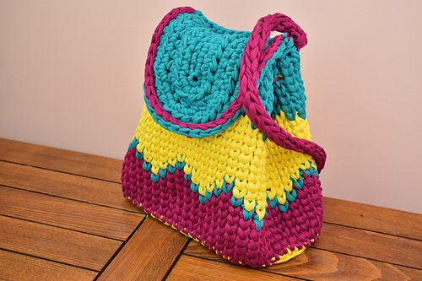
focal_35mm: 57
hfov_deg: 35.1
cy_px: 140
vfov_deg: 23.8
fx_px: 668
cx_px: 211
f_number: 4.8
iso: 640
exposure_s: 1/320
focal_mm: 38
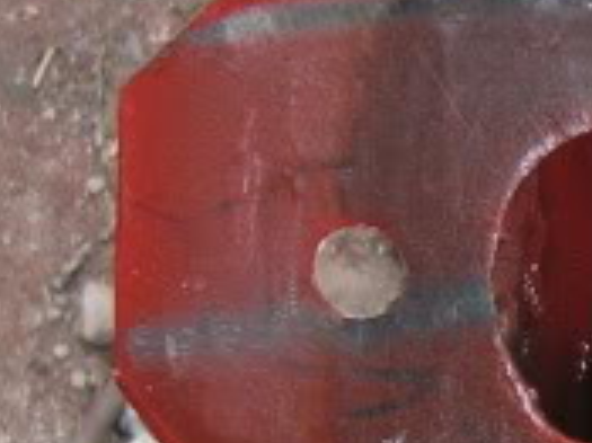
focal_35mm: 139
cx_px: 1001
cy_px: 328
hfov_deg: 13.1
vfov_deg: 10.6
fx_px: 2376
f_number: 2.8
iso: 100
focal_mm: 5.8
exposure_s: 1/76.5
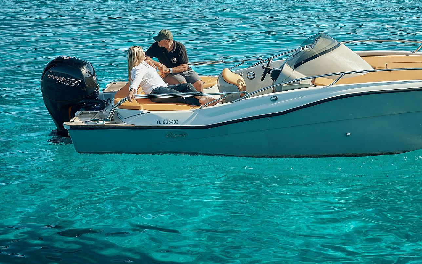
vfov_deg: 20.2
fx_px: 736
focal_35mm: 64
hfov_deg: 31.5
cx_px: 310
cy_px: 69
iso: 160
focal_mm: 42
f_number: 5.6
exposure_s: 1/250
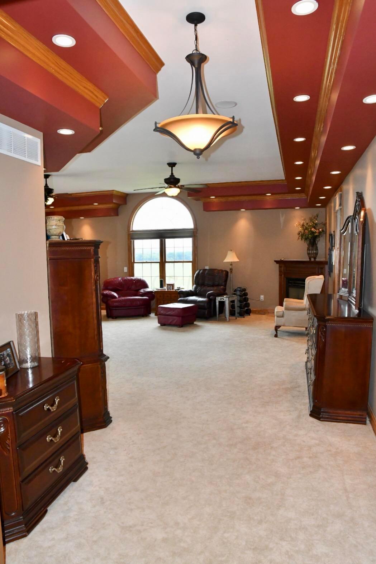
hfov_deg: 53.1
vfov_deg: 73.7
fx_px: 376
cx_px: 188
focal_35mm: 24
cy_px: 282
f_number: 8
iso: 3200
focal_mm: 16
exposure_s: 1/250
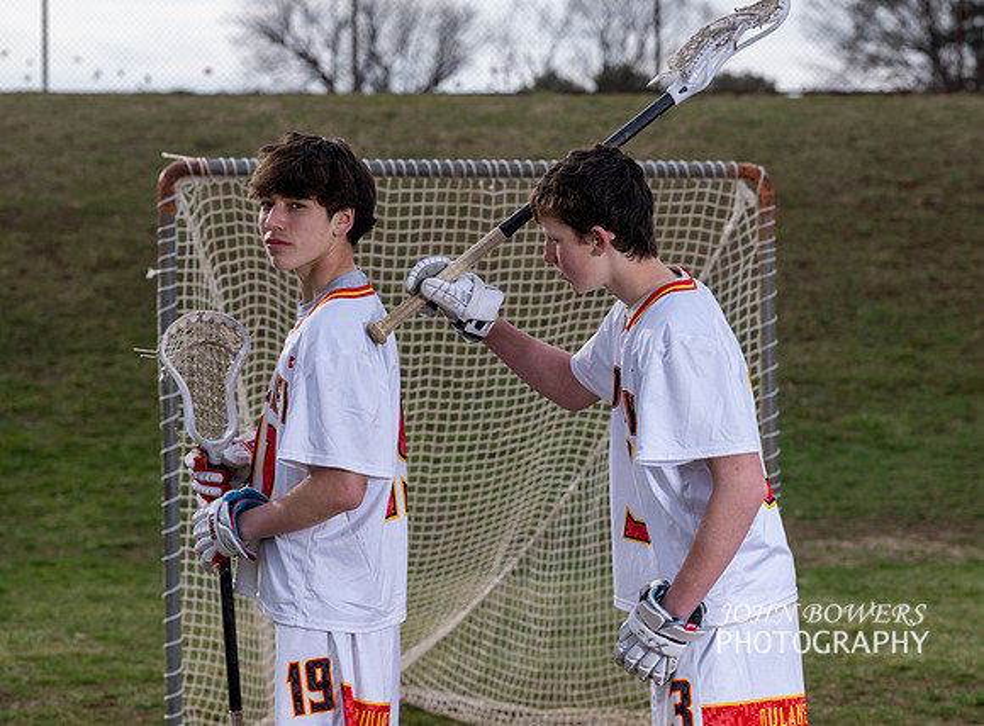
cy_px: 364
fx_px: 3123
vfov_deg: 13.3
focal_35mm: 111
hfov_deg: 17.9
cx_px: 620
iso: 80
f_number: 5
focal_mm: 88
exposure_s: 1/200
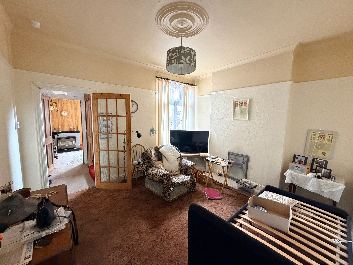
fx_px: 143
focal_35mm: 14
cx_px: 176
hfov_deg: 102.1
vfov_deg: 85.7
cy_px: 132
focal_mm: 2.22
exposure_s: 1/60
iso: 640
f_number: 2.2
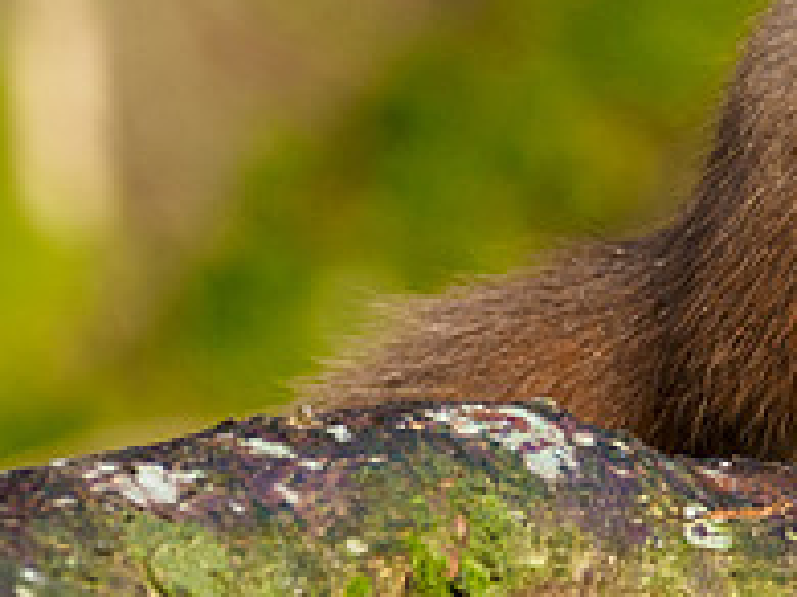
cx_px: 1239
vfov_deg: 0.6
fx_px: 57064
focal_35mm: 2480
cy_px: 157
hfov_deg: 0.8
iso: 640
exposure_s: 1/640
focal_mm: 300
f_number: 4.5
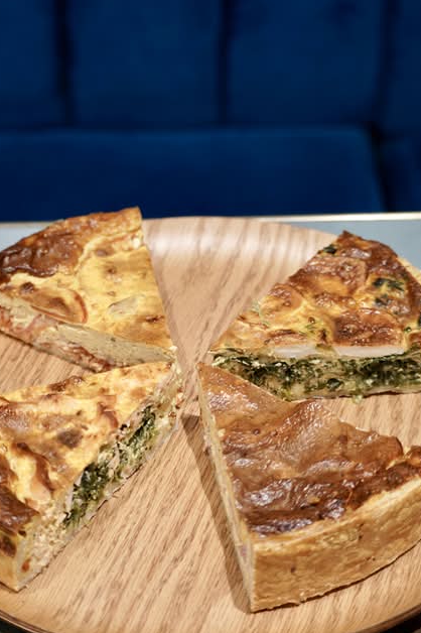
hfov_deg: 14.8
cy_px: 311
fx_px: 1615
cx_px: 181
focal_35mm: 92
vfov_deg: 22.2
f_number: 4.5
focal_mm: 70
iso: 100
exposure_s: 1/15
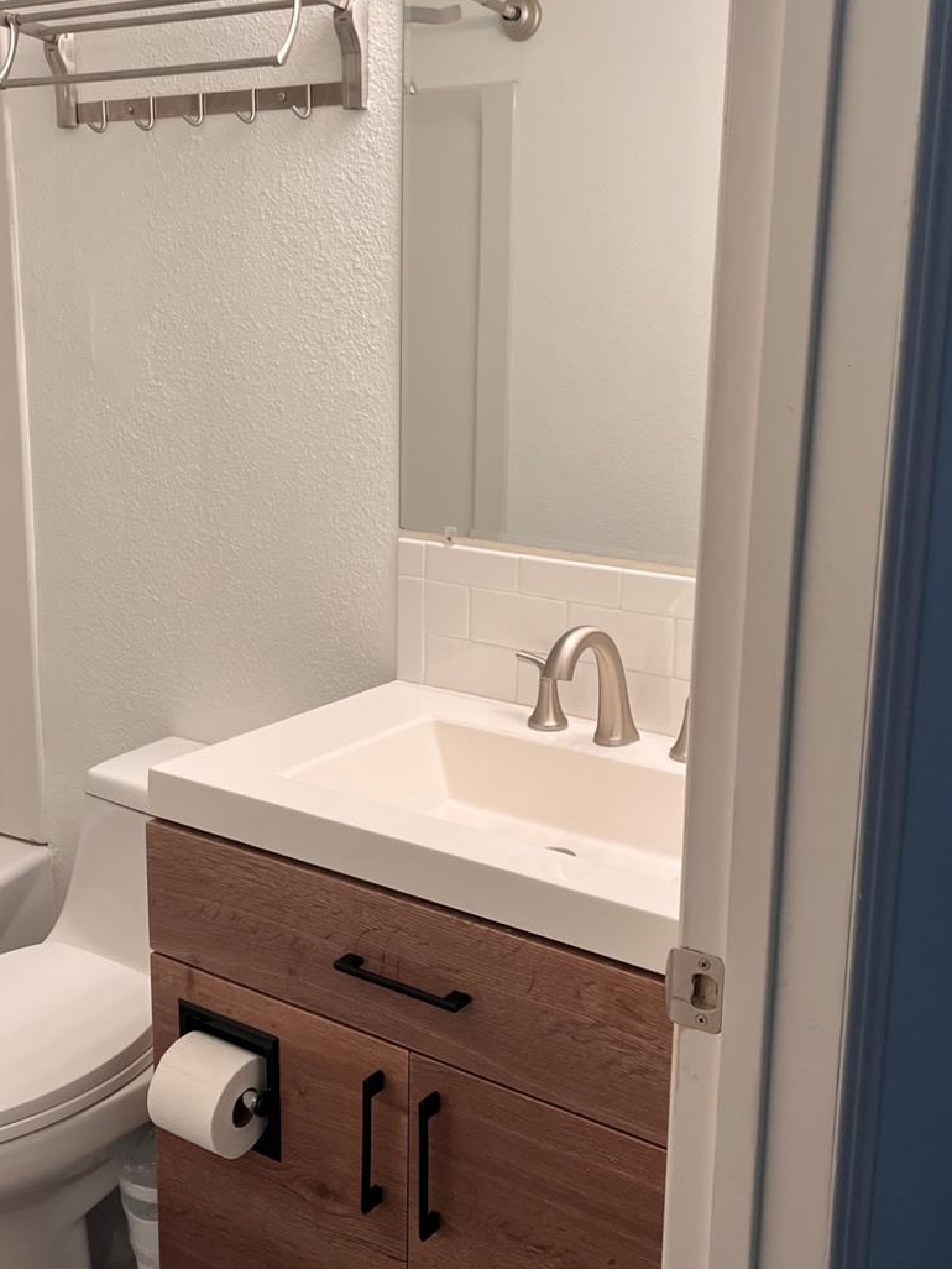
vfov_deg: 48.9
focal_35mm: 38
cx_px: 491
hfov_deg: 37.7
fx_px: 1393
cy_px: 576
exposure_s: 1/120
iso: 125
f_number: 1.6
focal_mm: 5.1
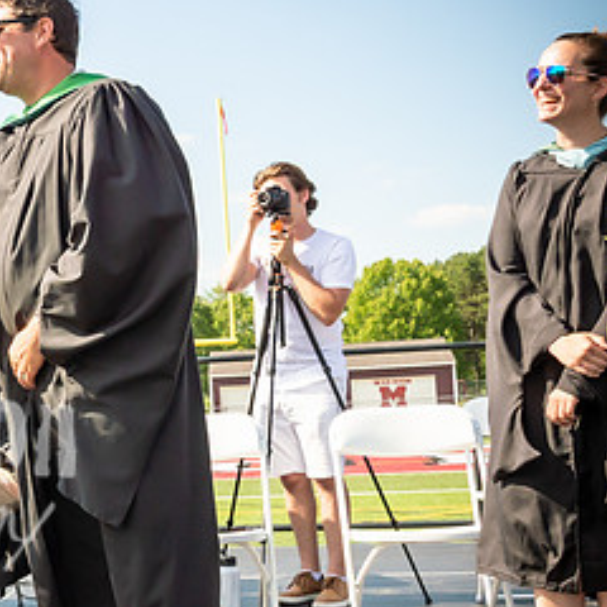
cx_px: -80
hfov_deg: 25.8
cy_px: 344
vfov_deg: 28.1
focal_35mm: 61
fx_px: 1210
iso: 200
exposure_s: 1/800
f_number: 7.1
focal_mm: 17
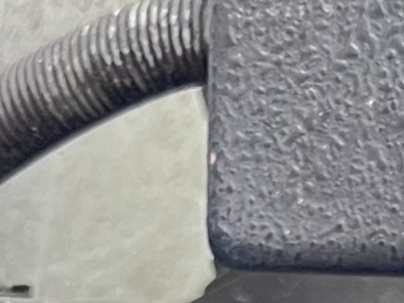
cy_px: 1008
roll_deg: -1.3
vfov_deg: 6.4
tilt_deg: -16.7
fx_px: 2391
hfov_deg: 9.6
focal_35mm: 205
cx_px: 289
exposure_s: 1/50
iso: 250
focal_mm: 5.7
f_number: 1.5
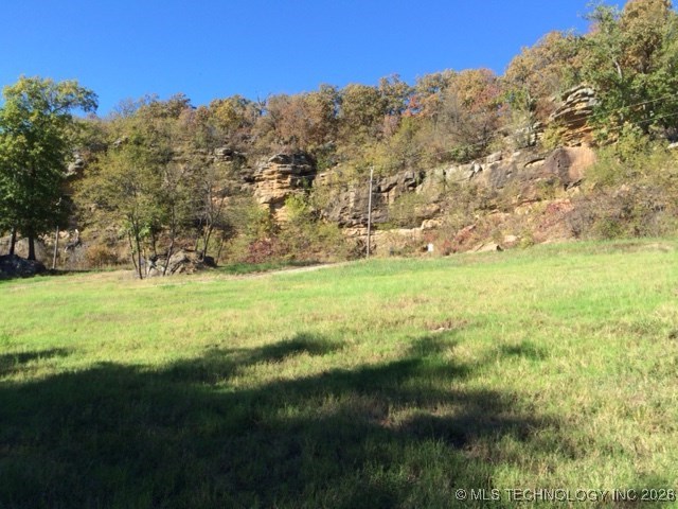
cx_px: 339
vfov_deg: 48.2
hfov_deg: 61.7
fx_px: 568
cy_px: 254
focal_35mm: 29
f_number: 2.2
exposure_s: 1/1053
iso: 32
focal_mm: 4.15
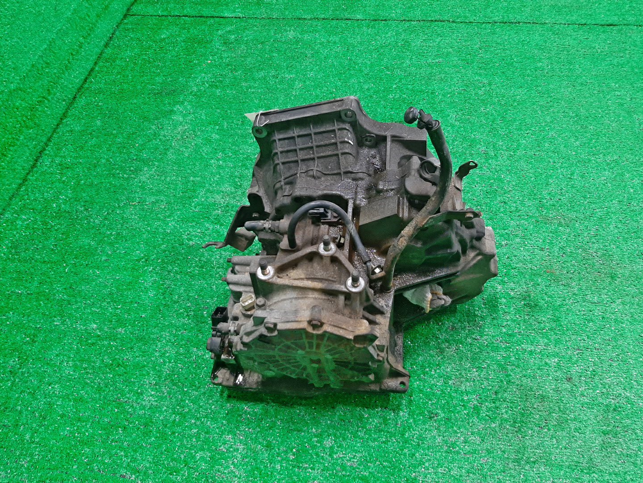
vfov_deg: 53.1
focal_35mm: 26
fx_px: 483
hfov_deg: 67.3
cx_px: 322
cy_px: 242
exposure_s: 1/50
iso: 155
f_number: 1.7
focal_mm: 3.93
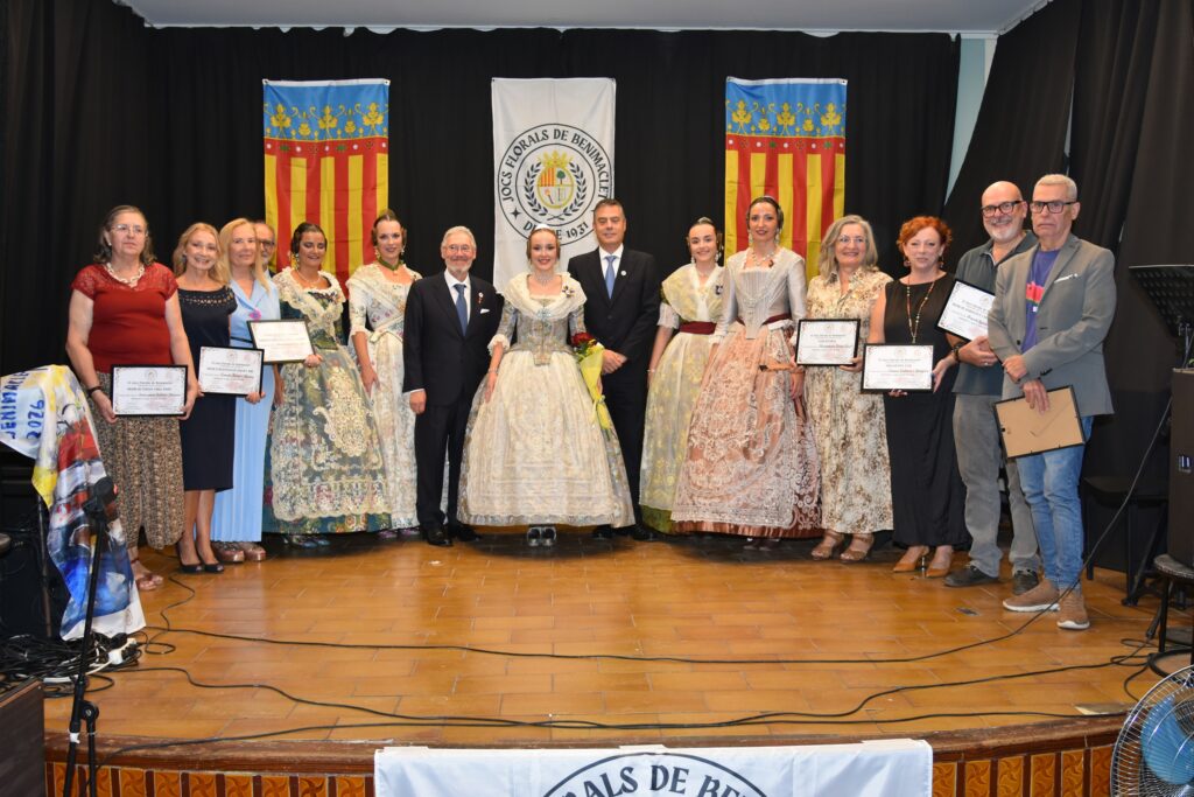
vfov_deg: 36.9
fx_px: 1194
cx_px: 597
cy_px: 398
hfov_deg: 53.1
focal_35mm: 36
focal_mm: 24
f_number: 4
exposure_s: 1/60
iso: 640
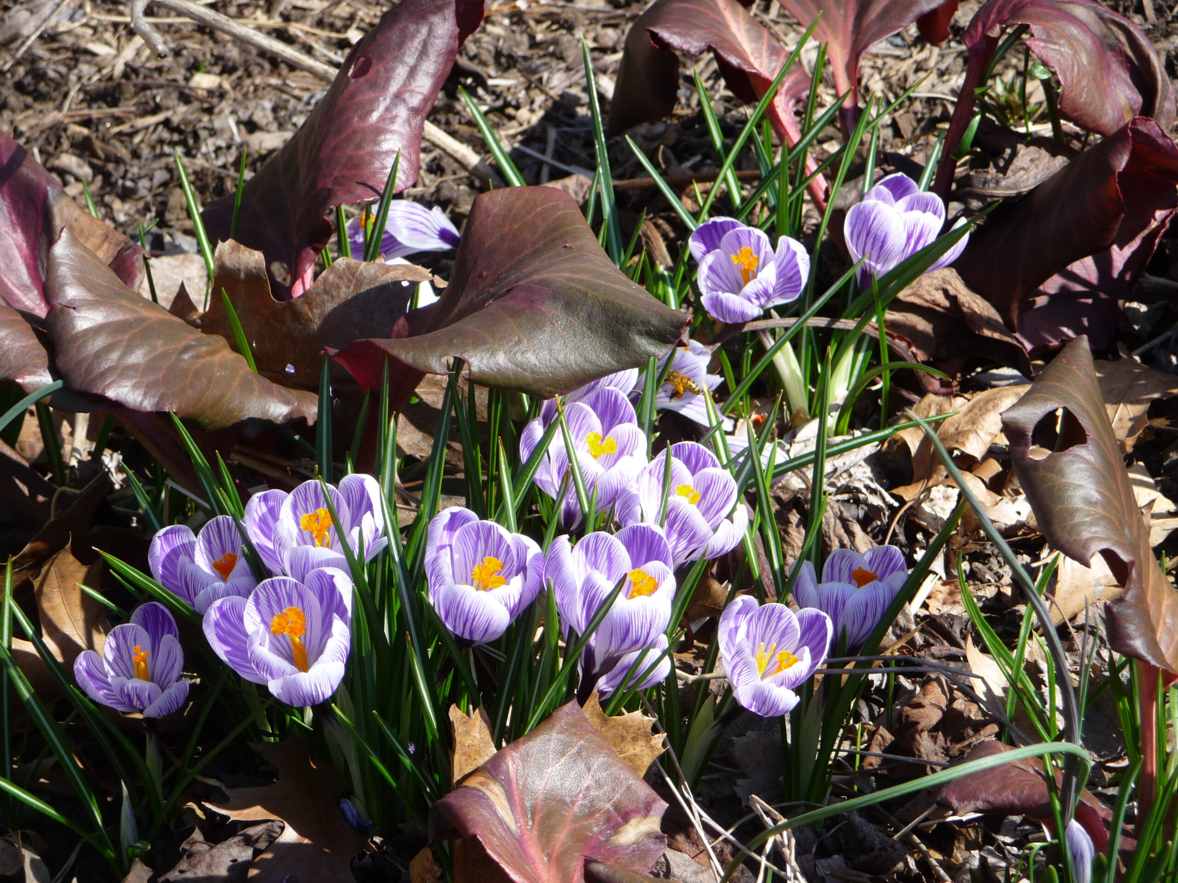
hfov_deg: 11.1
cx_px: 589
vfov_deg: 8.3
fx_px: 6057
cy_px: 442
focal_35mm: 178
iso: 100
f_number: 4.8
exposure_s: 1/250
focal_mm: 30.5
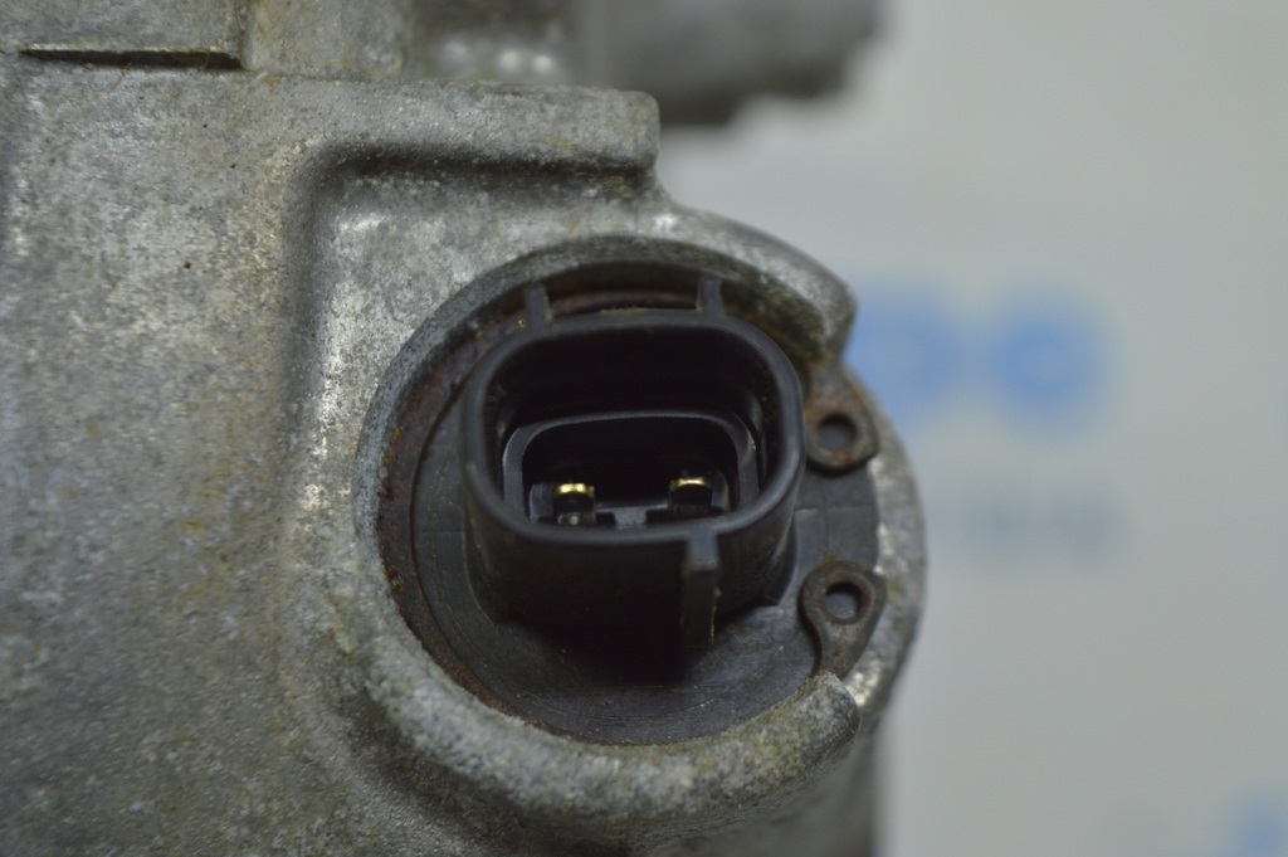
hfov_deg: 24.6
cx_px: 644
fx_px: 2949
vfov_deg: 16.5
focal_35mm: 82
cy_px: 428
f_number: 5.6
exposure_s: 1/60
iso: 400
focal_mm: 55
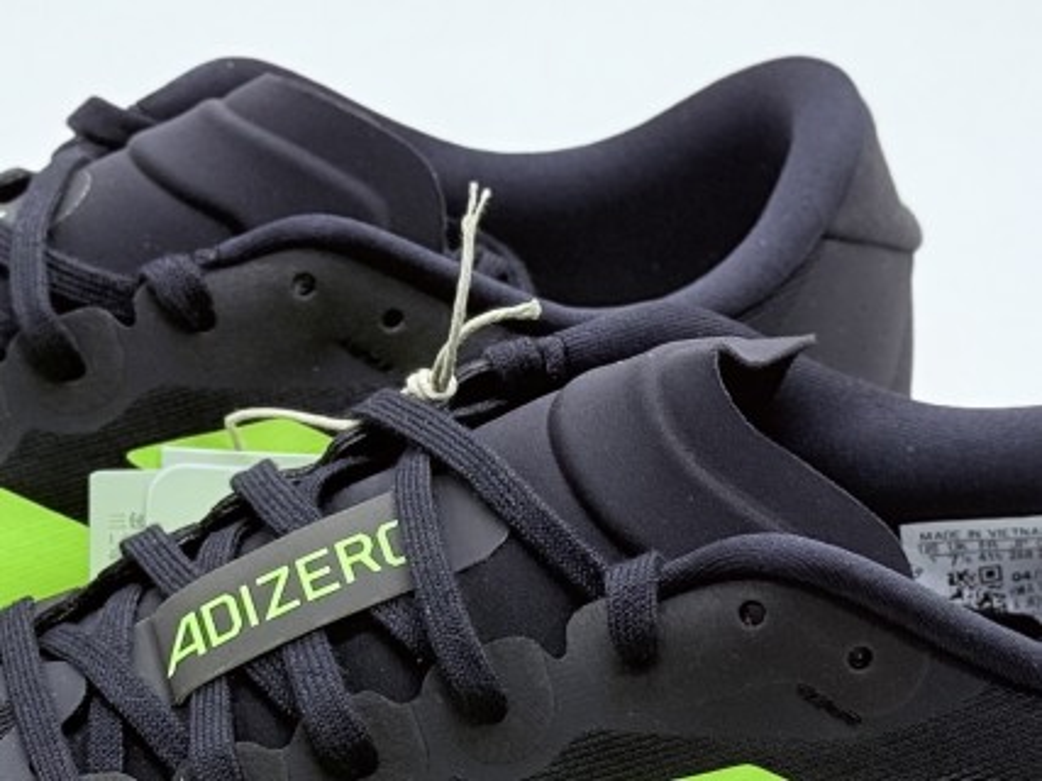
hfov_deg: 39.7
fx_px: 1444
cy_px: 390
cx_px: 521
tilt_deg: -24.1
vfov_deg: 30.3
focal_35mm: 48
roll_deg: -0.2
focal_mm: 6.76
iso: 64
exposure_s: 1/545
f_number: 1.78
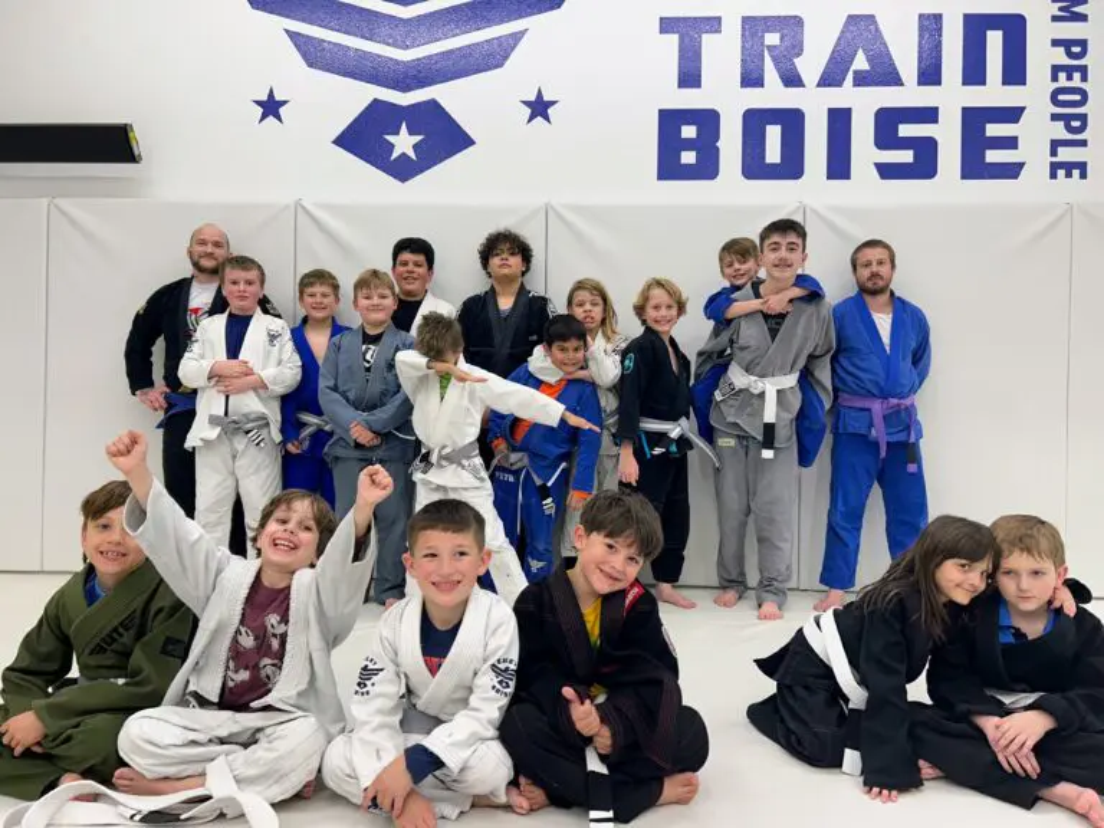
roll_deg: -0.9
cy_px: 414
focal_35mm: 26
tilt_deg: +0.5
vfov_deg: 53.1
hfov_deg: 67.3
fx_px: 829
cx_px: 552
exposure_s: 1/120
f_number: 1.5
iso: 80
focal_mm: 5.7
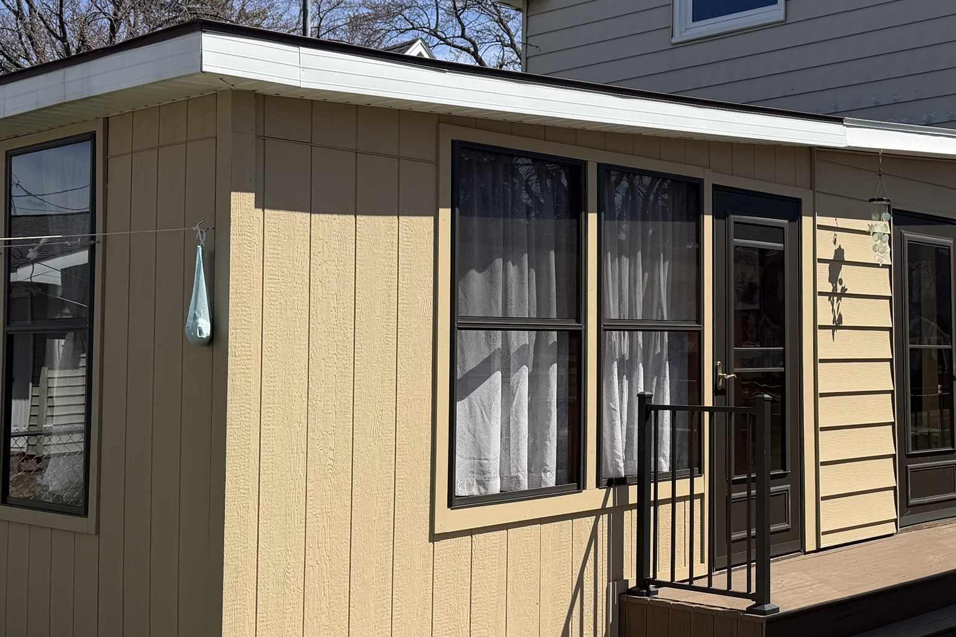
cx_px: 731
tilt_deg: +2.4
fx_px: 1301
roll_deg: +0.2
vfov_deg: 27.5
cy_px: 280
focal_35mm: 49
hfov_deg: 39.1
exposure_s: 1/5319
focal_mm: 6.76
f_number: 1.78
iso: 80
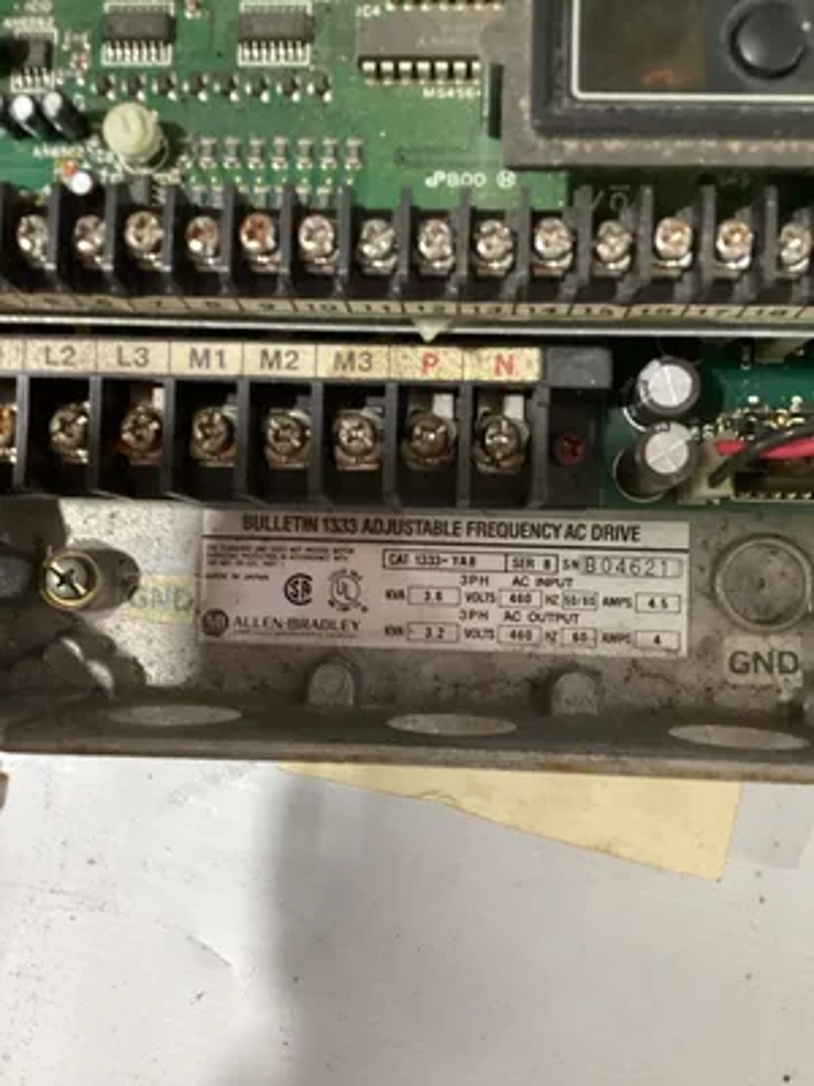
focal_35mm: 31
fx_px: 972
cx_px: 407
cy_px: 543
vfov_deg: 58.4
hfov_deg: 45.4
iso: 640
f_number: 2.4
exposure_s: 1/25
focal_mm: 3.3
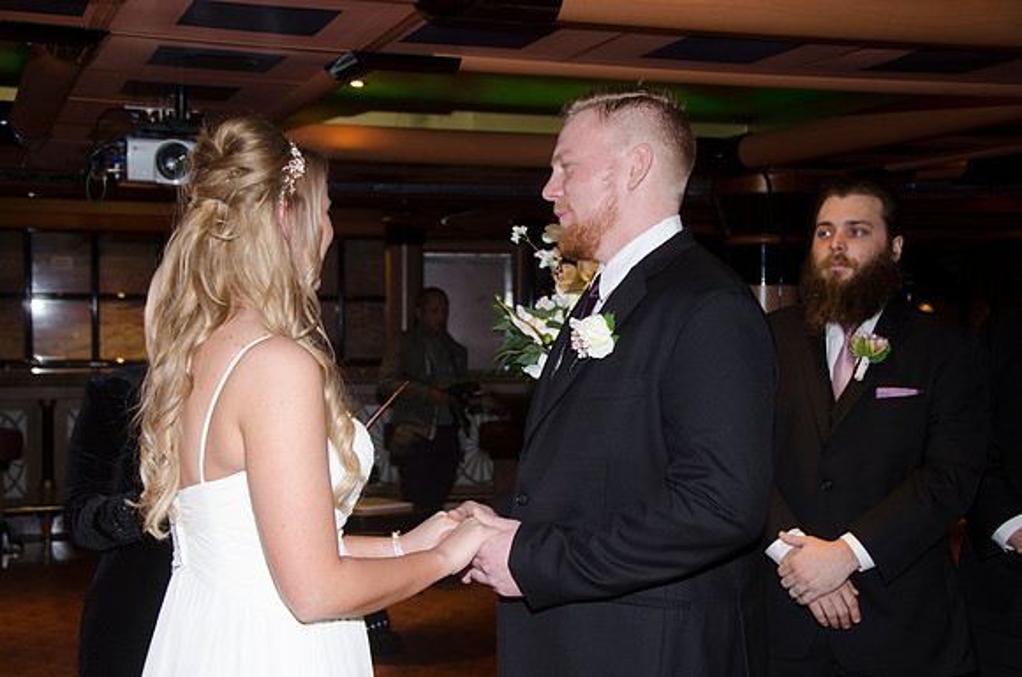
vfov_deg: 25.6
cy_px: 338
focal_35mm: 52
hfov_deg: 37.9
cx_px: 511
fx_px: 1487
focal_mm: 35
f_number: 5.6
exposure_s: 1/60
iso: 400
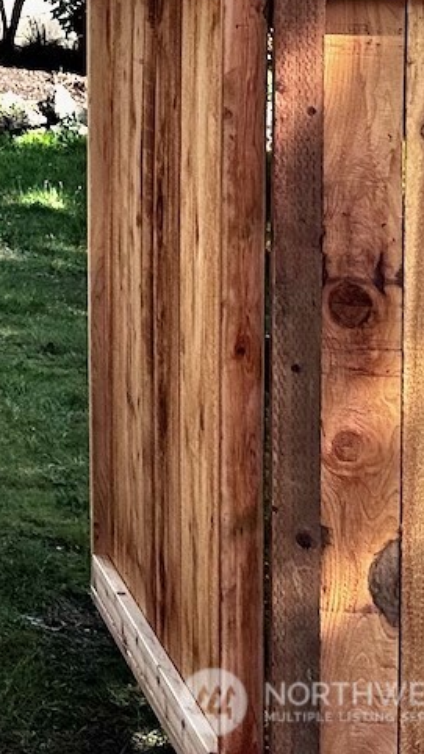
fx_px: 2779
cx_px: -490
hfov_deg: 8.2
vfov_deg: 15.2
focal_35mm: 139
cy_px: 5
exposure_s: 1/4310
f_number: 1.78
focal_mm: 6.76
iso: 64
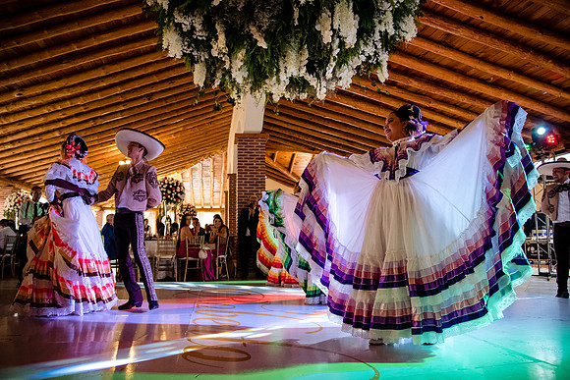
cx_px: 285
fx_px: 401
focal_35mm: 25
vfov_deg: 50.7
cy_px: 190
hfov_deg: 70.8
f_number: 4
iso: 5000
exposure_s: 1/250
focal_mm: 24
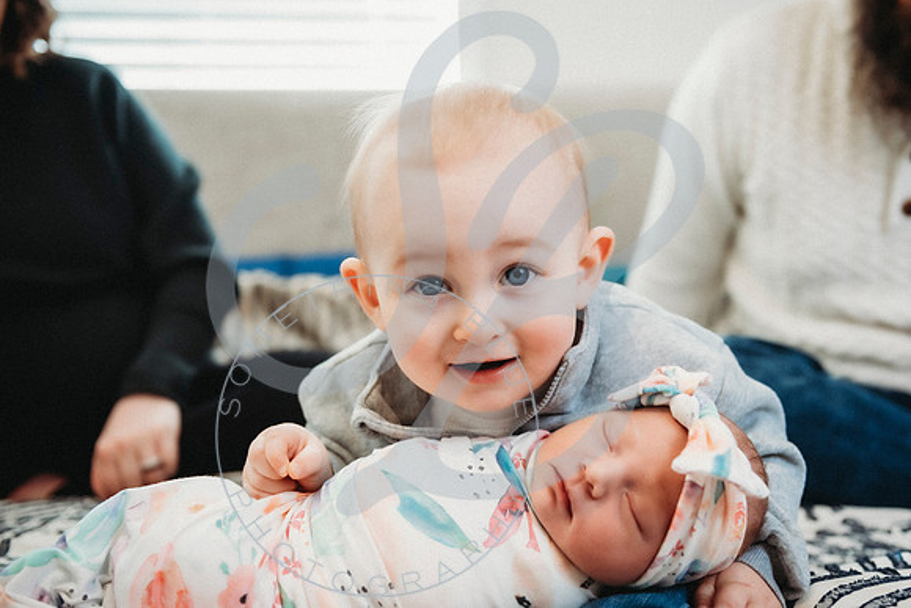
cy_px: 301
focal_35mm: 43
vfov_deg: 31.0
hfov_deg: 45.1
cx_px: 492
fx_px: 1096
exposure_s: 1/125
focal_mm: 38
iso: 800
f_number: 2.8
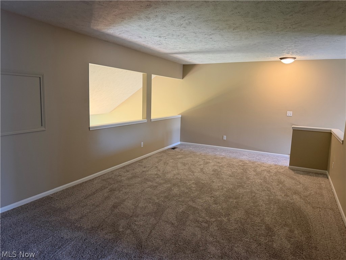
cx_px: 173
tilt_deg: -6.1
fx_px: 240
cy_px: 130
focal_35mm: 24
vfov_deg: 56.8
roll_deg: -1.7
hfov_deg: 71.6
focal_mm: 6.76
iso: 250
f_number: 1.78
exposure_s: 1/60
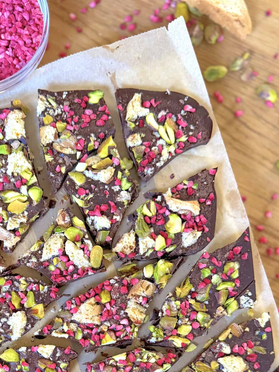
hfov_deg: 48.1
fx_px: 312
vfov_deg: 61.6
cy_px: 199
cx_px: 122
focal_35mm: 29
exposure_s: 1/60
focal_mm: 6.8
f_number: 1.8
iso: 500
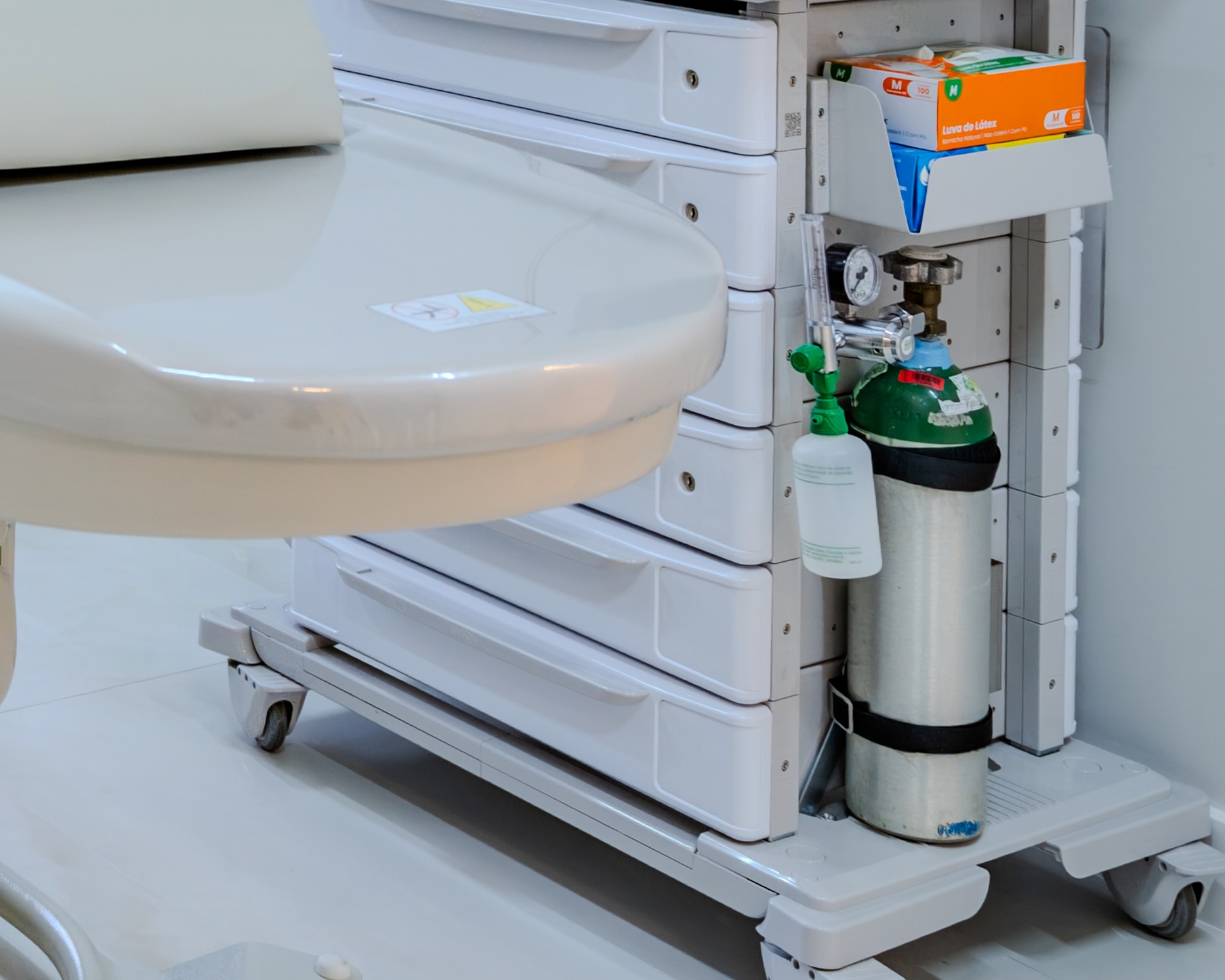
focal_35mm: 68
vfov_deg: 21.7
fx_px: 2465
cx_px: -215
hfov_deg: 25.3
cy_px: 6
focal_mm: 22
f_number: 4
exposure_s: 1/200
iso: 640
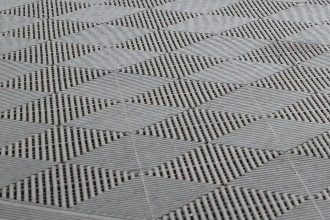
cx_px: 698
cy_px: -275
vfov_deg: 8.3
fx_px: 1421
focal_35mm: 155
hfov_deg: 11.6
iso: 640
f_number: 4.5
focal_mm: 33
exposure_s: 1/20
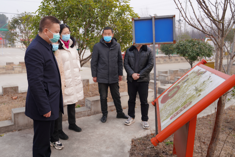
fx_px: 170
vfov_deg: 49.6
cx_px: 118
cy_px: 78
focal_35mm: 26
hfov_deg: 69.4
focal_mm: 26
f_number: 4
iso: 200
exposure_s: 1/160
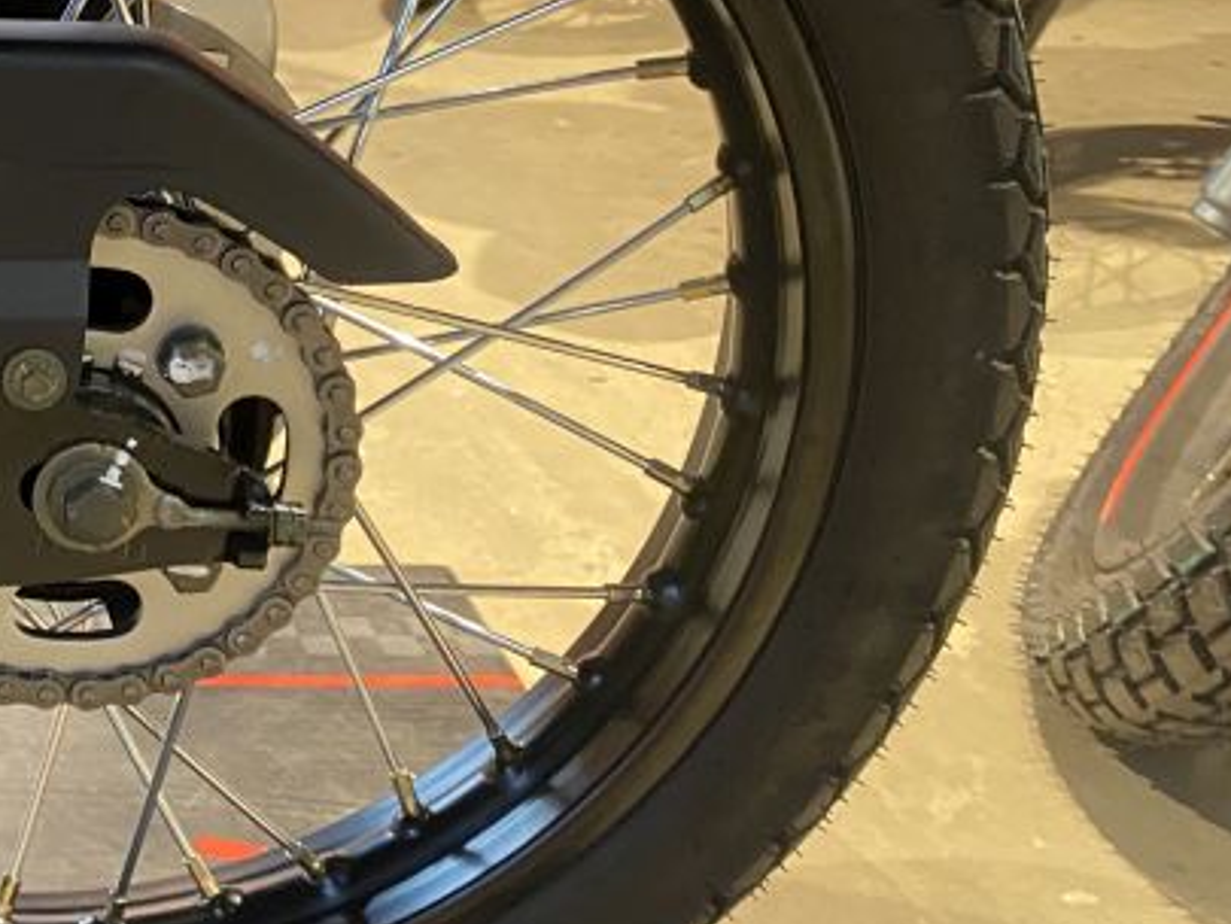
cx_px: -261
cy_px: 208
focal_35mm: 68
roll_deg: +3.6
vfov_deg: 21.4
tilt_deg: -19.8
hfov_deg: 25.5
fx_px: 2419
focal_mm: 4.25
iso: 500
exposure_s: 1/50
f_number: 1.8
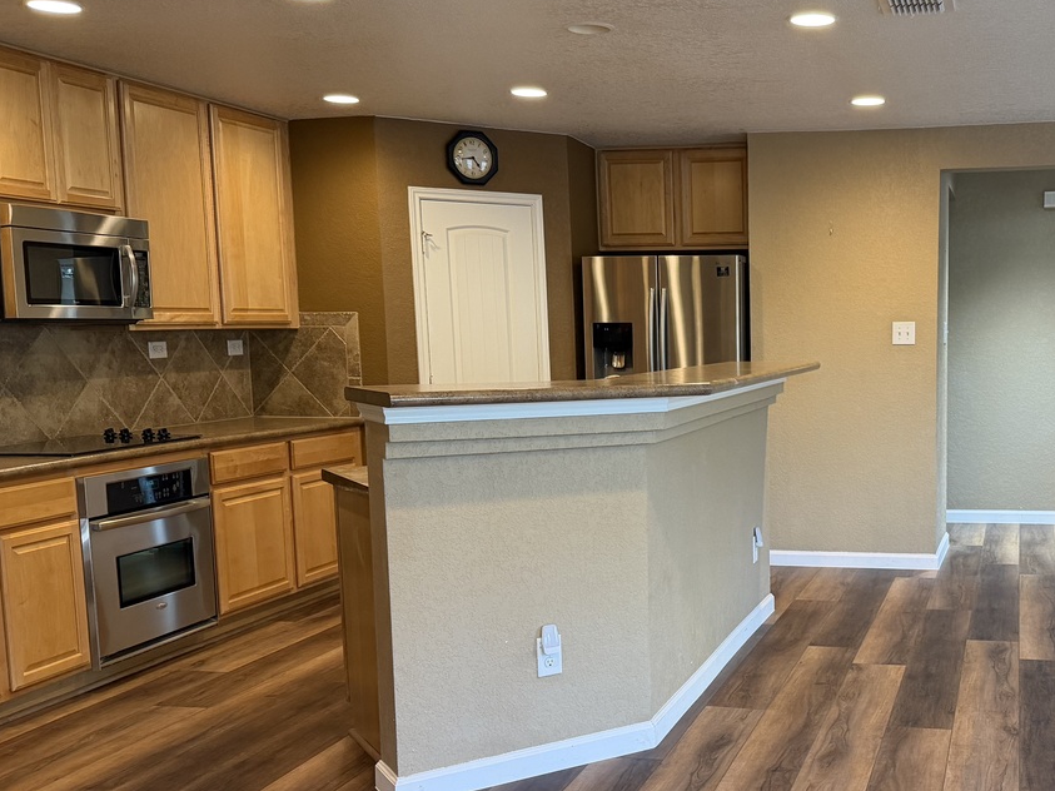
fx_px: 1249
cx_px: 798
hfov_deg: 44.2
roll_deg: +0.2
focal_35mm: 41
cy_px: 487
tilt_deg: -7.8
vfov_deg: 35.0
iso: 250
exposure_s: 1/60
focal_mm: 6.76
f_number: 1.78
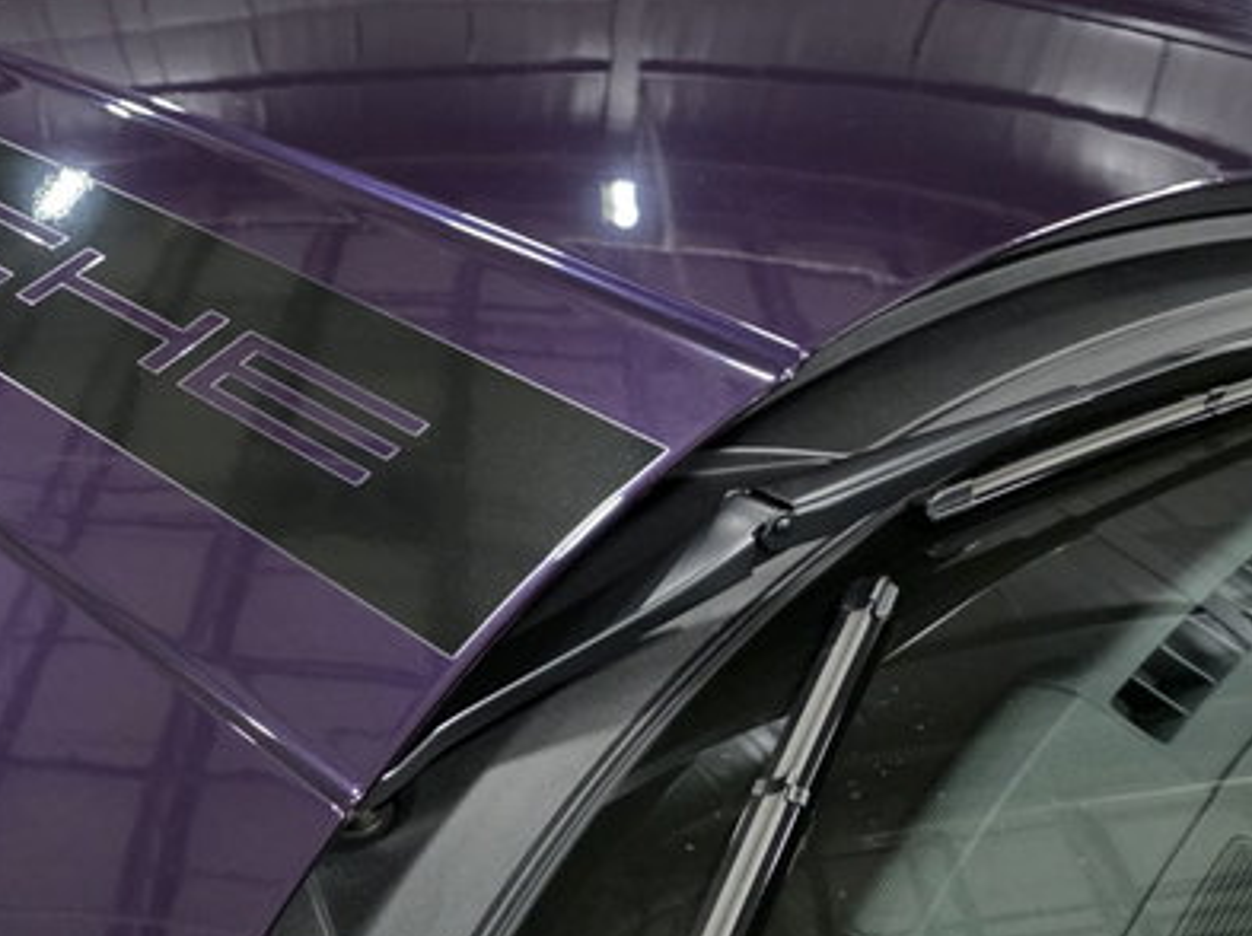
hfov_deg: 38.6
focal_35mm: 45
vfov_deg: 32.1
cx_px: 83
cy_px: 446
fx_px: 1626
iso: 1000
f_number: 1.7
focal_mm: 6.3
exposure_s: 1/120
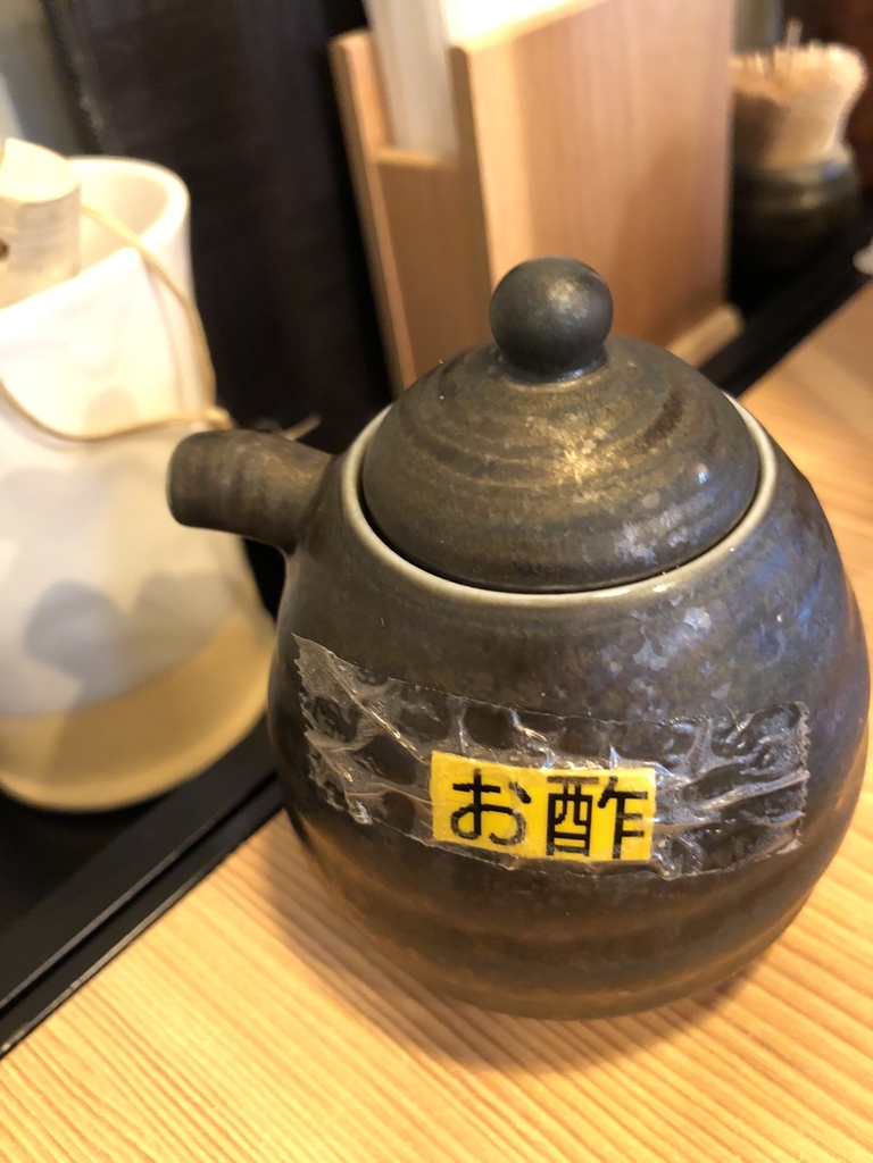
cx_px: 436
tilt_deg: -40.4
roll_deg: +5.9
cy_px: 582
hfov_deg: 49.7
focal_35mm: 28
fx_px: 942
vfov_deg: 63.4
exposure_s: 1/4
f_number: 1.8
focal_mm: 4
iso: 125
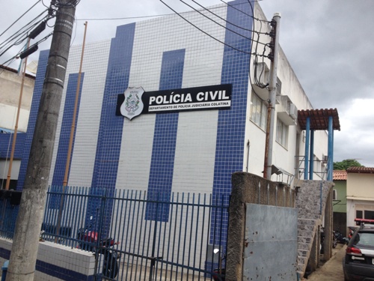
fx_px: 378
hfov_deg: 52.6
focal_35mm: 35
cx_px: 187
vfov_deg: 40.7
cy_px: 140
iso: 50
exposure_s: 1/460
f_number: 2.4
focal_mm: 4.28
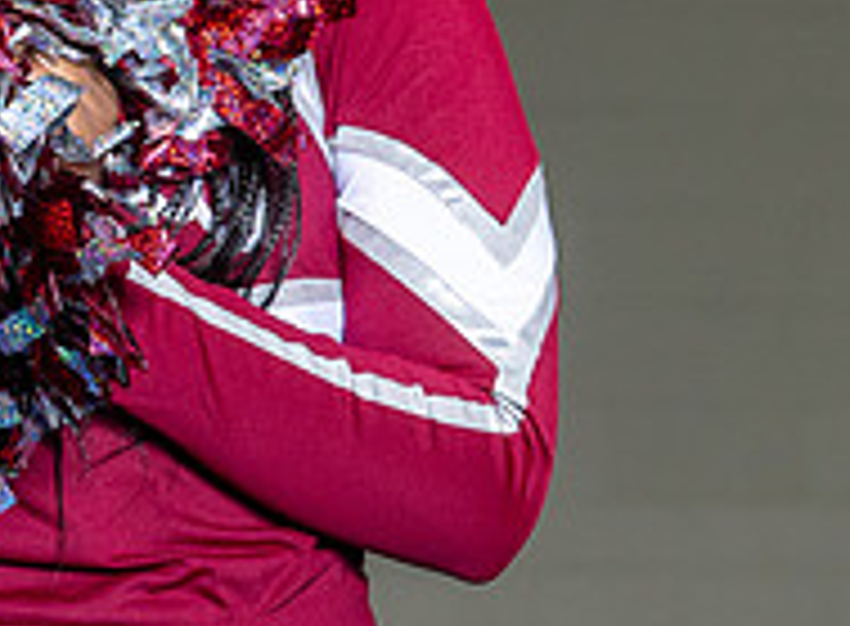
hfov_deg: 4.4
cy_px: 226
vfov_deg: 3.3
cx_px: -197
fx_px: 10924
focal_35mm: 448
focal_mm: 87
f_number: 6.3
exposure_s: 1/125
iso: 320
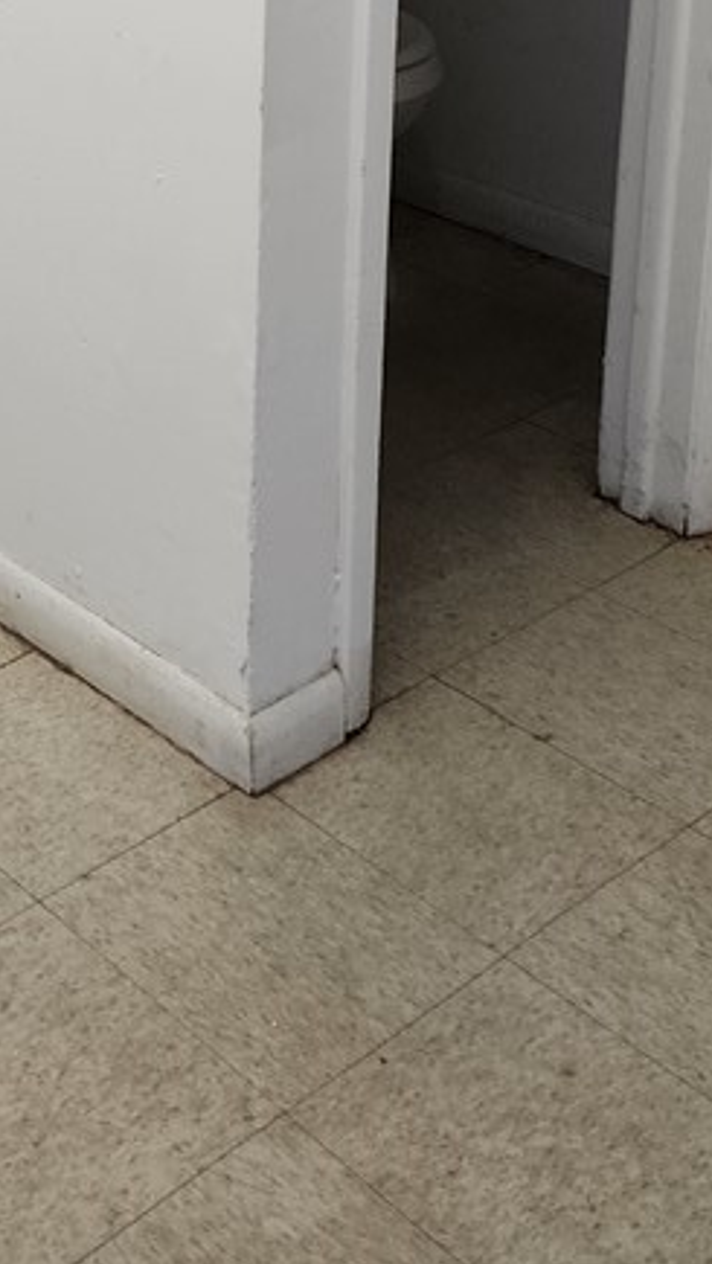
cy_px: -122
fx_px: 1978
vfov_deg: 31.5
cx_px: -285
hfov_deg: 18.5
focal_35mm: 59
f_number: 1.8
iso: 125
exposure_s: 1/120
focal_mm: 6.4
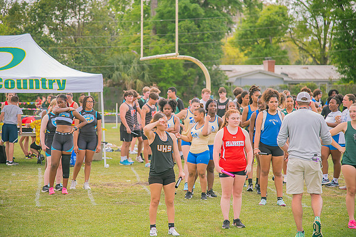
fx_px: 1186
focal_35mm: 120
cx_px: 178
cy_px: 118
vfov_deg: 11.4
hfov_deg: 17.1
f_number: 4
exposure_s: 1/200
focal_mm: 120
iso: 200
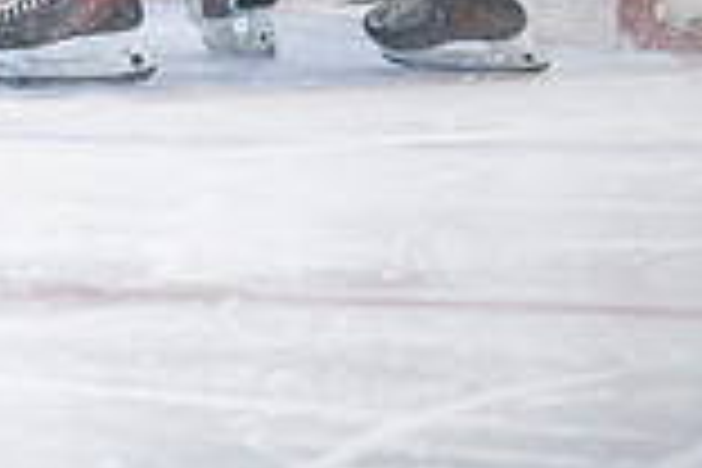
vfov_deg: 2.5
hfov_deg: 3.8
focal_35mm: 538
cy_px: -376
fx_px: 10490
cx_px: -544
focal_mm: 145
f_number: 3.2
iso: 2500
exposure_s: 1/640
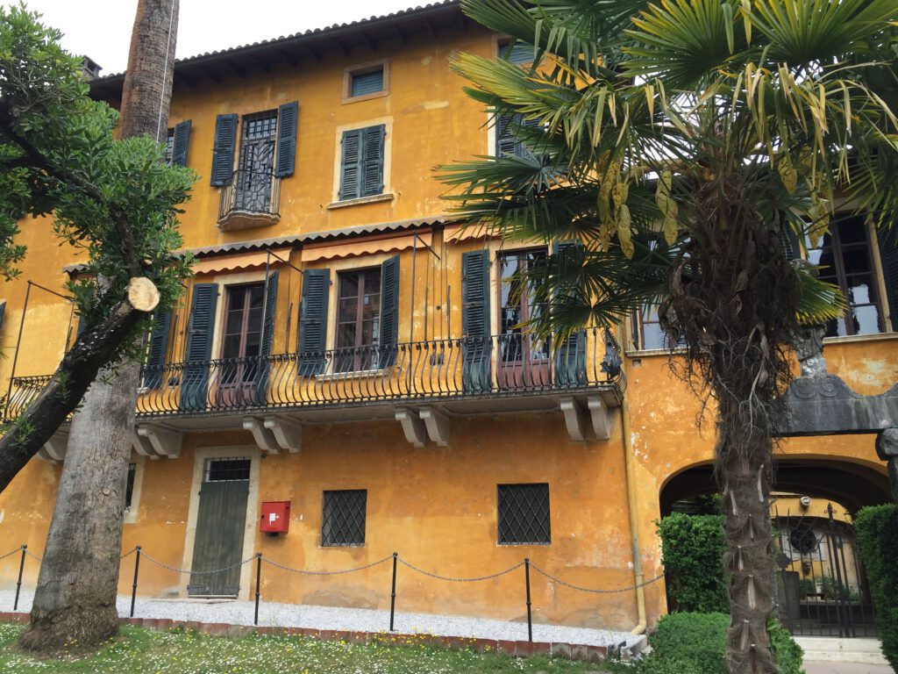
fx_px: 752
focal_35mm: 29
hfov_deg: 61.7
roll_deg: -1.3
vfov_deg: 48.2
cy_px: 337
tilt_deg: +18.4
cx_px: 449
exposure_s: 1/549
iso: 32
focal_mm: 4.15
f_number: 2.2
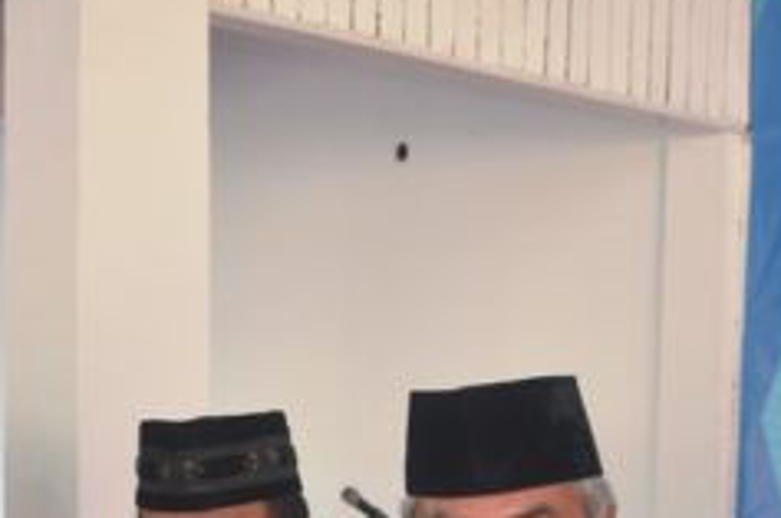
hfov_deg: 25.4
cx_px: 410
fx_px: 1732
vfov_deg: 15.8
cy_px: 742
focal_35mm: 80
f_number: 3.5
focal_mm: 18
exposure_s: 1/60
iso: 400
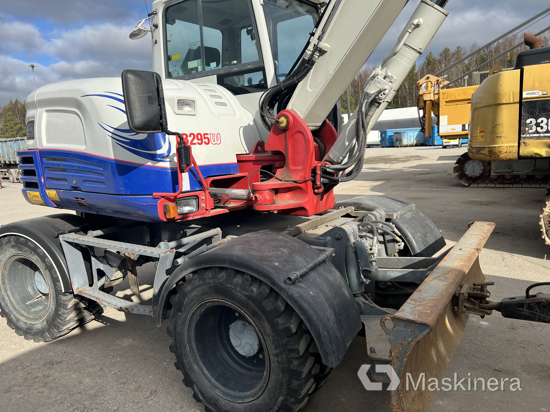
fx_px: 413
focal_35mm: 26
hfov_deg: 67.3
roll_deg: +3.6
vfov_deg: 53.1
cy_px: 206
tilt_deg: -5.2
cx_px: 275
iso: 50
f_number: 1.5
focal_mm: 5.7
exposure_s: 1/3165
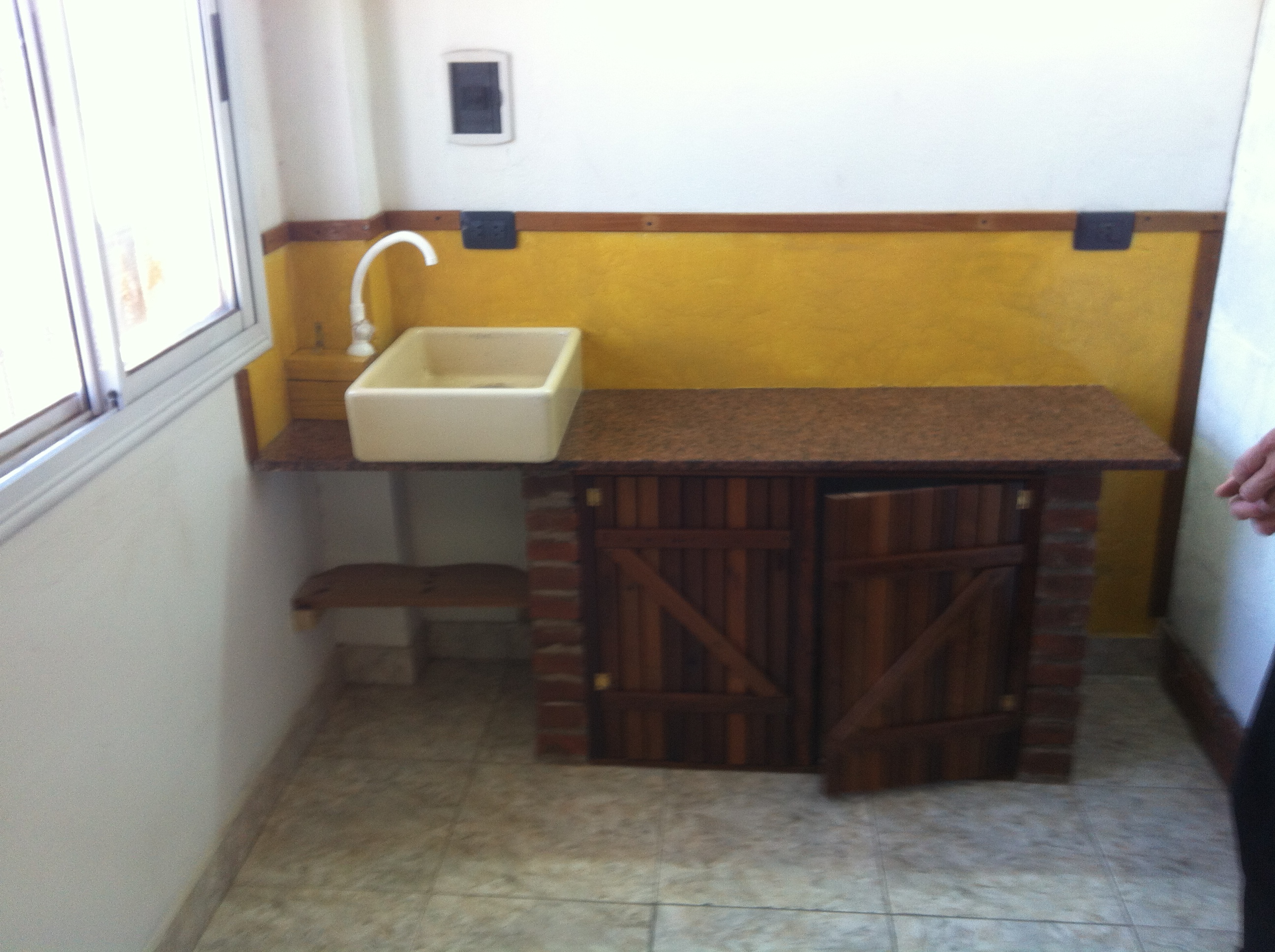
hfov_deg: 52.7
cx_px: 638
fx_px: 1287
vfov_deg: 40.6
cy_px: 476
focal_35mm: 35
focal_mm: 3.85
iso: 80
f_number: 2.8
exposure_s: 1/15
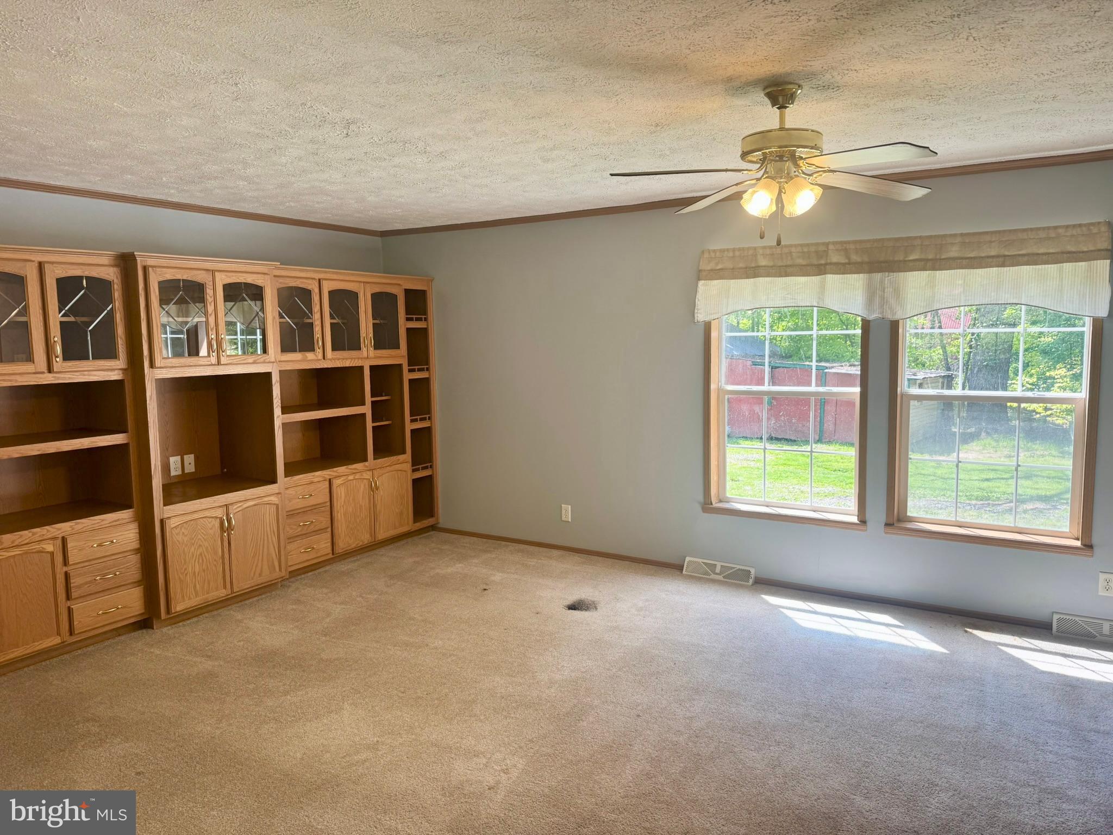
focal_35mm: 24
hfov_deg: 71.6
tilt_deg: -6.9
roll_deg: +1.0
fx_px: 772
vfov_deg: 56.8
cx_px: 556
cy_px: 418
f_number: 1.78
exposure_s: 1/189
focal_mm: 6.76
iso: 64
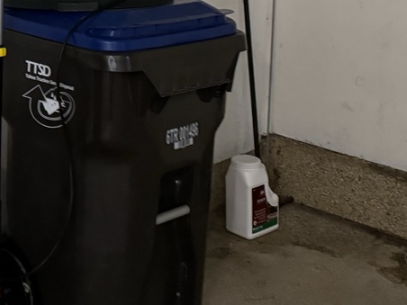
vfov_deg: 15.5
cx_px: 69
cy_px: -205
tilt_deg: +1.2
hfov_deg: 22.6
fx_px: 999
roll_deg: +1.1
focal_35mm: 85
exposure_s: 1/60
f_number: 1.78
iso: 800
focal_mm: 6.86
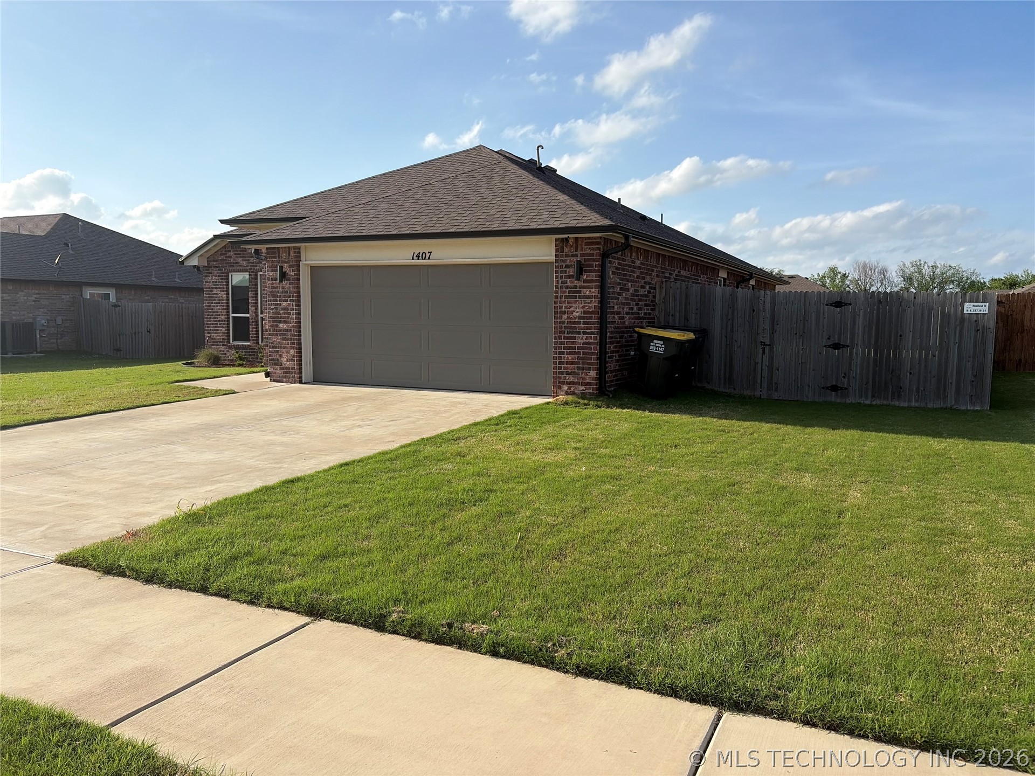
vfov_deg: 53.1
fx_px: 777
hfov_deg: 67.3
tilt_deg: -4.8
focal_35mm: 26
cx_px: 518
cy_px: 388
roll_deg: -0.6
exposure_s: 1/3125
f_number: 1.6
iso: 50
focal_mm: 5.96
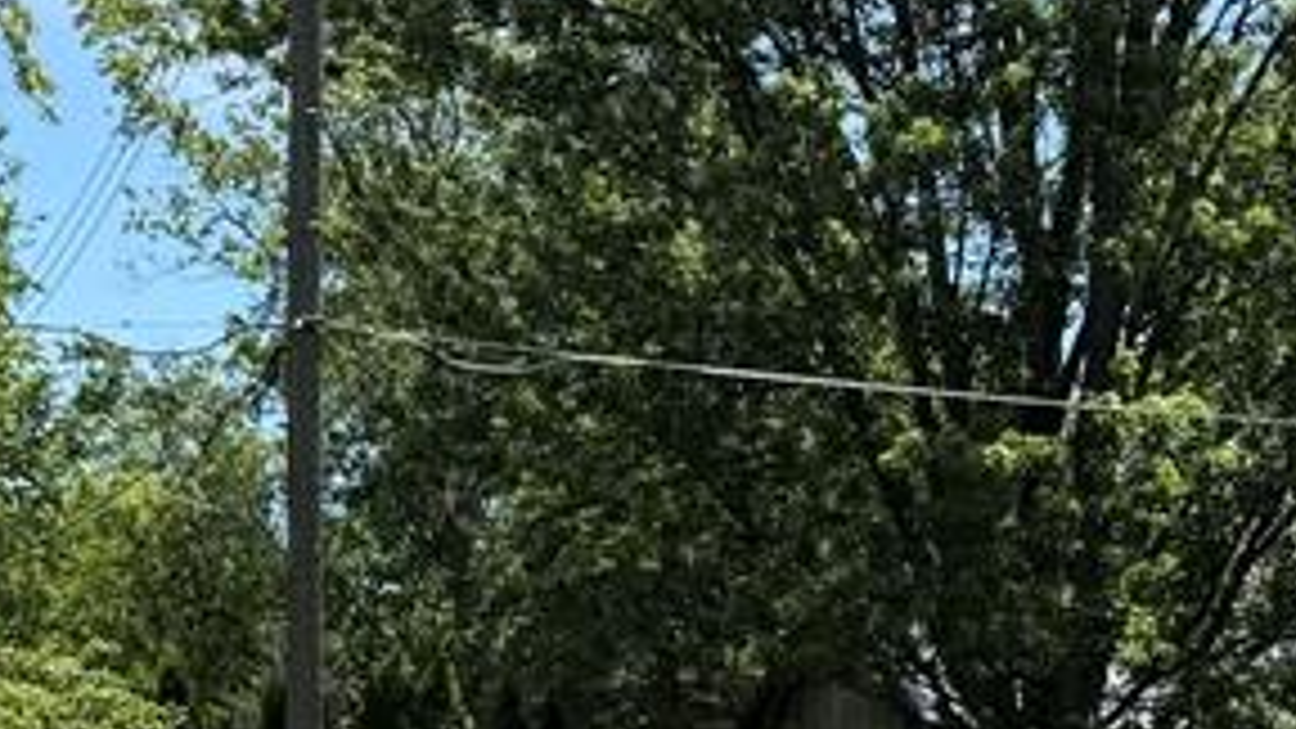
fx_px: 3196
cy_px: 1386
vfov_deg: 11.8
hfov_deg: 22.9
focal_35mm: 93
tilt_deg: -11.5
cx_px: 657
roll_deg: -0.5
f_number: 1.78
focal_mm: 6.76
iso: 80
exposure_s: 1/3279
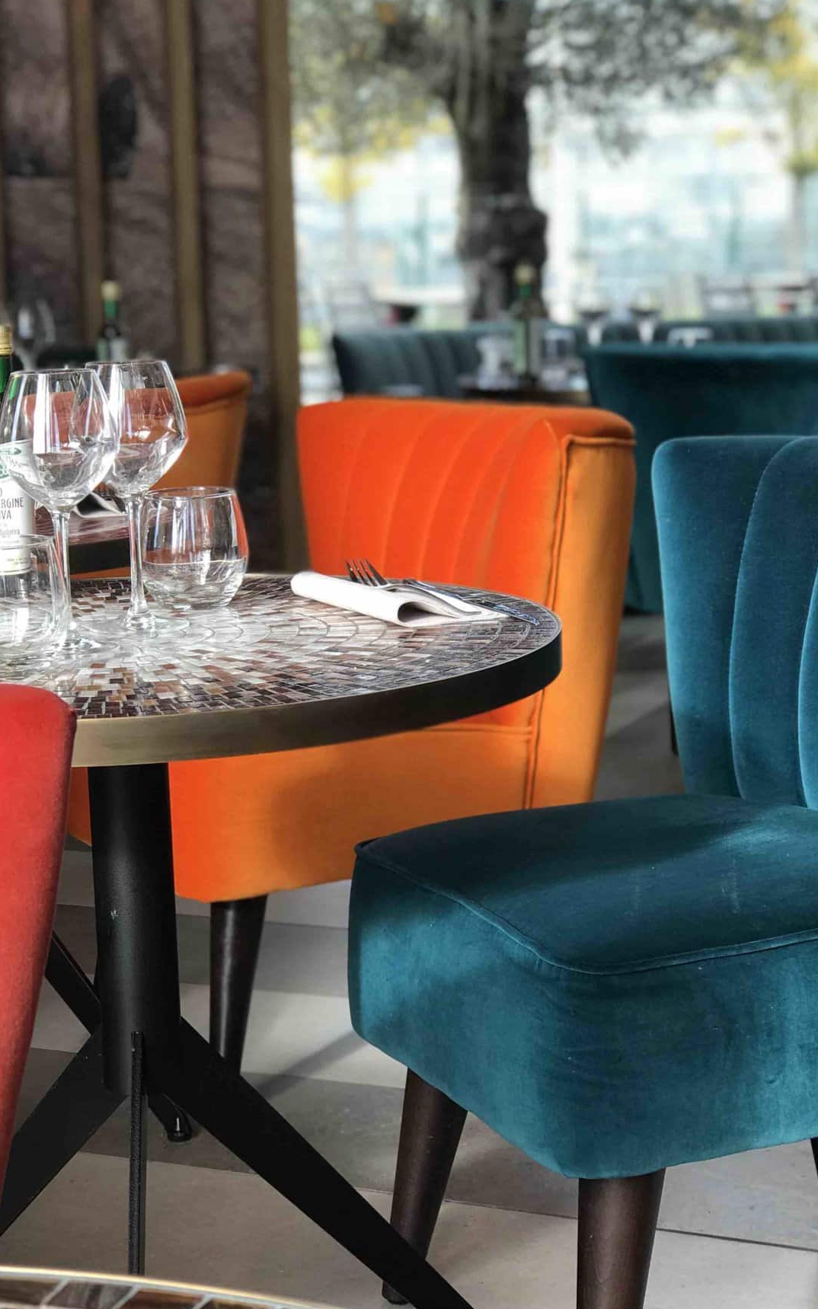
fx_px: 2569
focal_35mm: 72
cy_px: 672
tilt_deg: -9.5
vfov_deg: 28.6
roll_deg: +1.8
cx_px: 338
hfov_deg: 18.1
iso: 32
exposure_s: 1/100
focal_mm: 6.6
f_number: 2.8
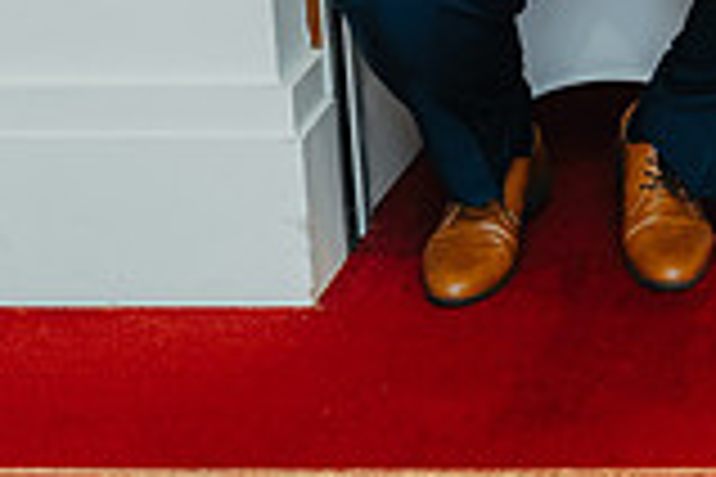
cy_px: -299
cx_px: 1045
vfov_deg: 10.3
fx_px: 2546
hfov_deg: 15.0
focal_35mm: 128
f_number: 2.2
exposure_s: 1/160
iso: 1000
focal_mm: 35
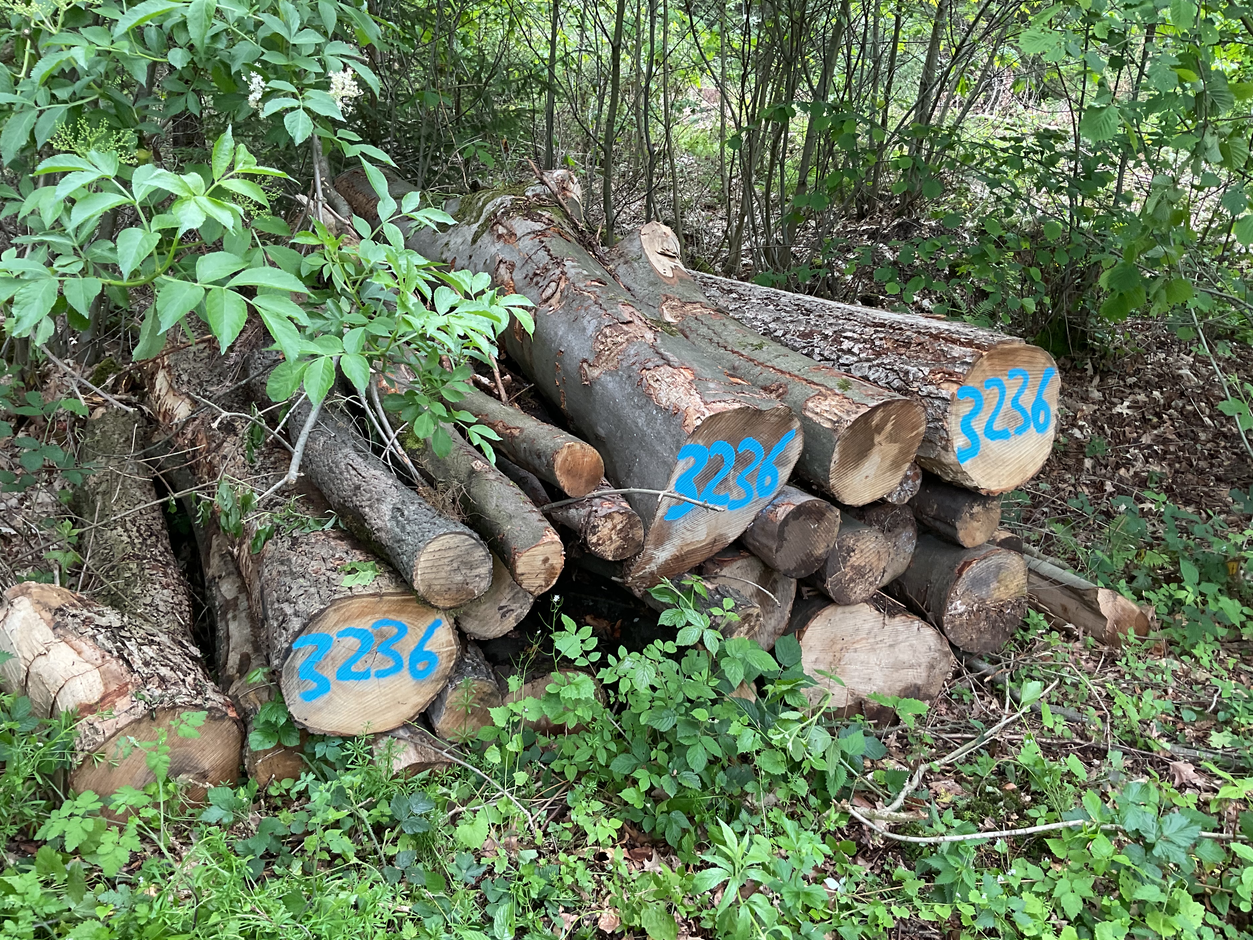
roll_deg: -4.6
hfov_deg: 58.4
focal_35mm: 31
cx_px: 629
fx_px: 1122
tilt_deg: -25.4
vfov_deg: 45.4
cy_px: 501
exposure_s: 1/120
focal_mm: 3
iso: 64
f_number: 1.8
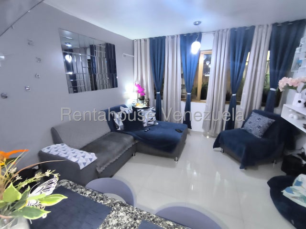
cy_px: 114
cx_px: 153
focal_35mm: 16
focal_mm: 1.65
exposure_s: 1/33.3
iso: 800
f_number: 2.2
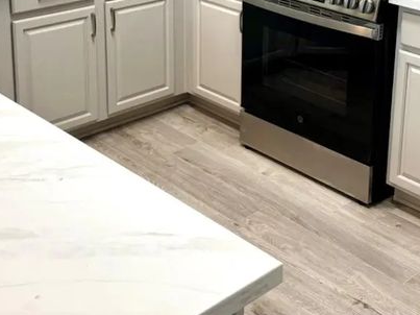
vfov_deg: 23.0
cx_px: 245
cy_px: 0
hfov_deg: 31.6
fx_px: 740
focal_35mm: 61
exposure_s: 1/158
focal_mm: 6.76
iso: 125
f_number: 1.78
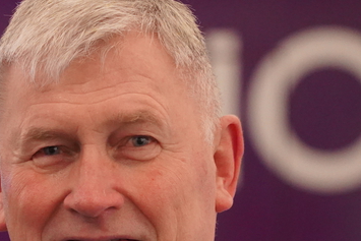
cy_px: 219
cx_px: 117
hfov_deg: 5.4
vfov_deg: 3.6
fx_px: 3842
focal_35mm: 383
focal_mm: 126
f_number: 5
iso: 10000
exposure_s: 1/160
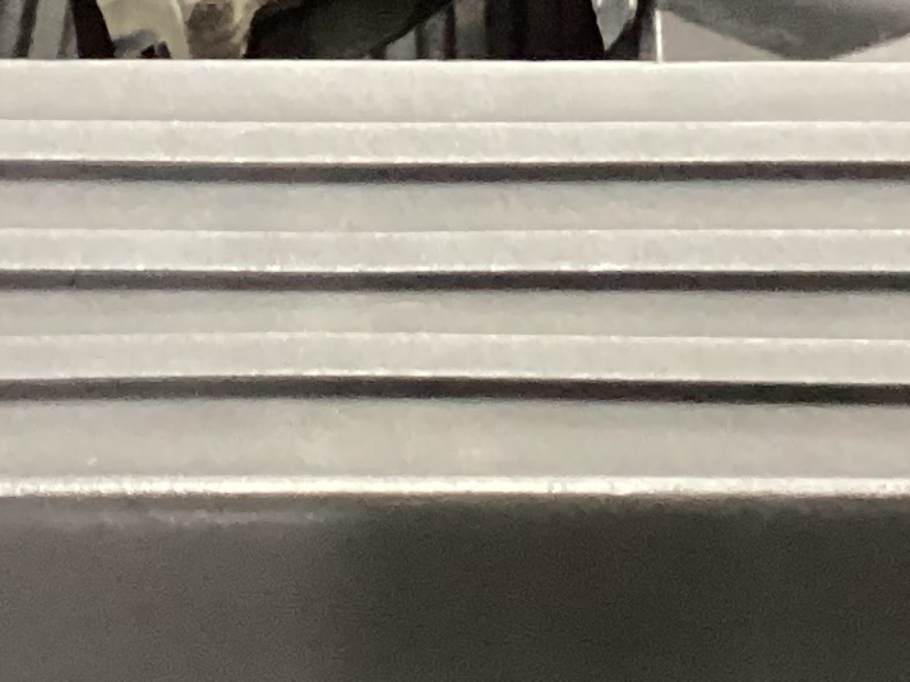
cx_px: 378
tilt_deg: -29.4
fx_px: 3731
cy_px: -268
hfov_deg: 13.9
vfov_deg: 10.2
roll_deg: +3.3
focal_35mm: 142
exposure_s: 1/33
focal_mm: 3.3
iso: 400
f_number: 2.4
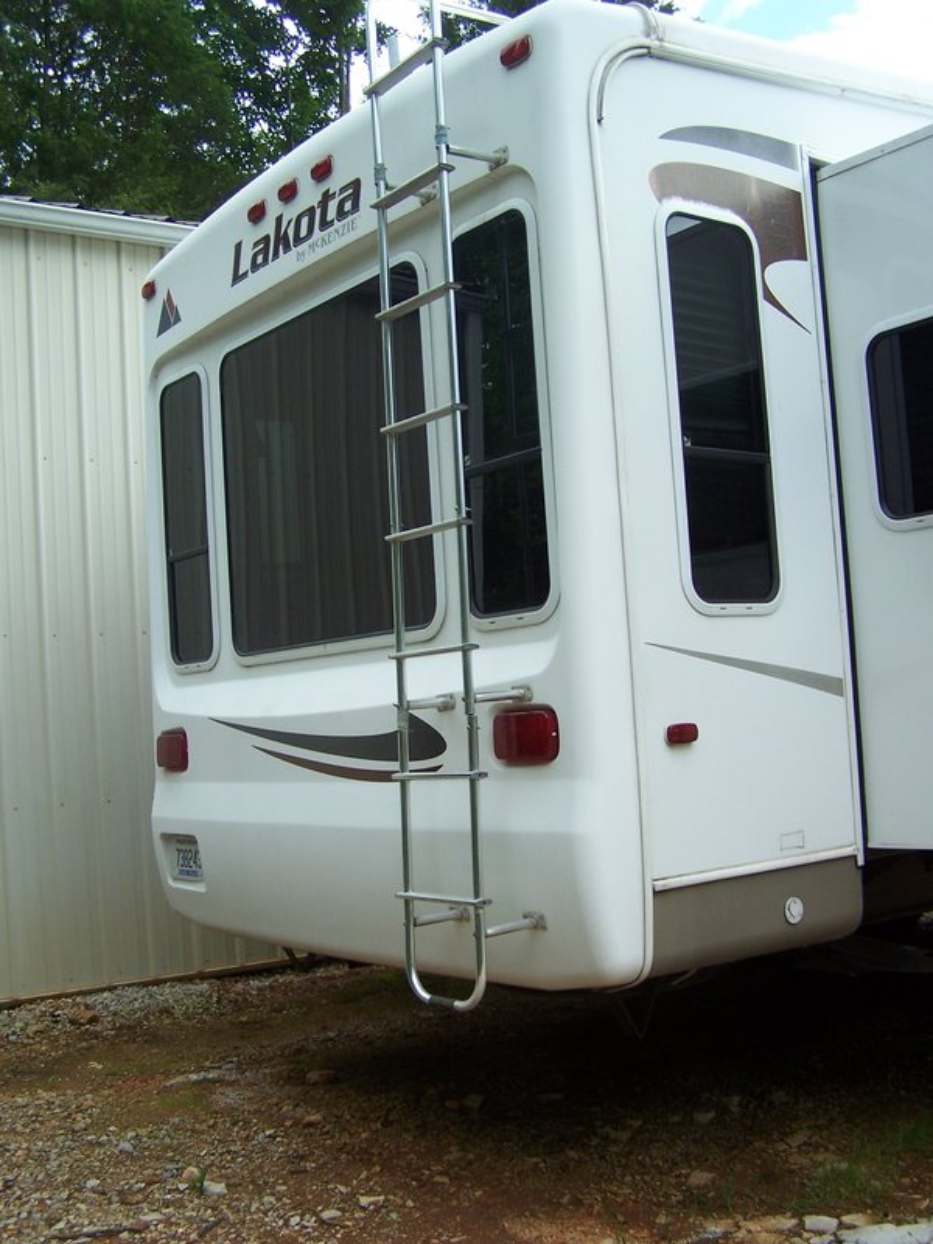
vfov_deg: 49.0
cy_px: 622
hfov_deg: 37.7
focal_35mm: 38
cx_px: 466
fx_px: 1366
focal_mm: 6.3
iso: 80
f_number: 2.8
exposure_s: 1/500
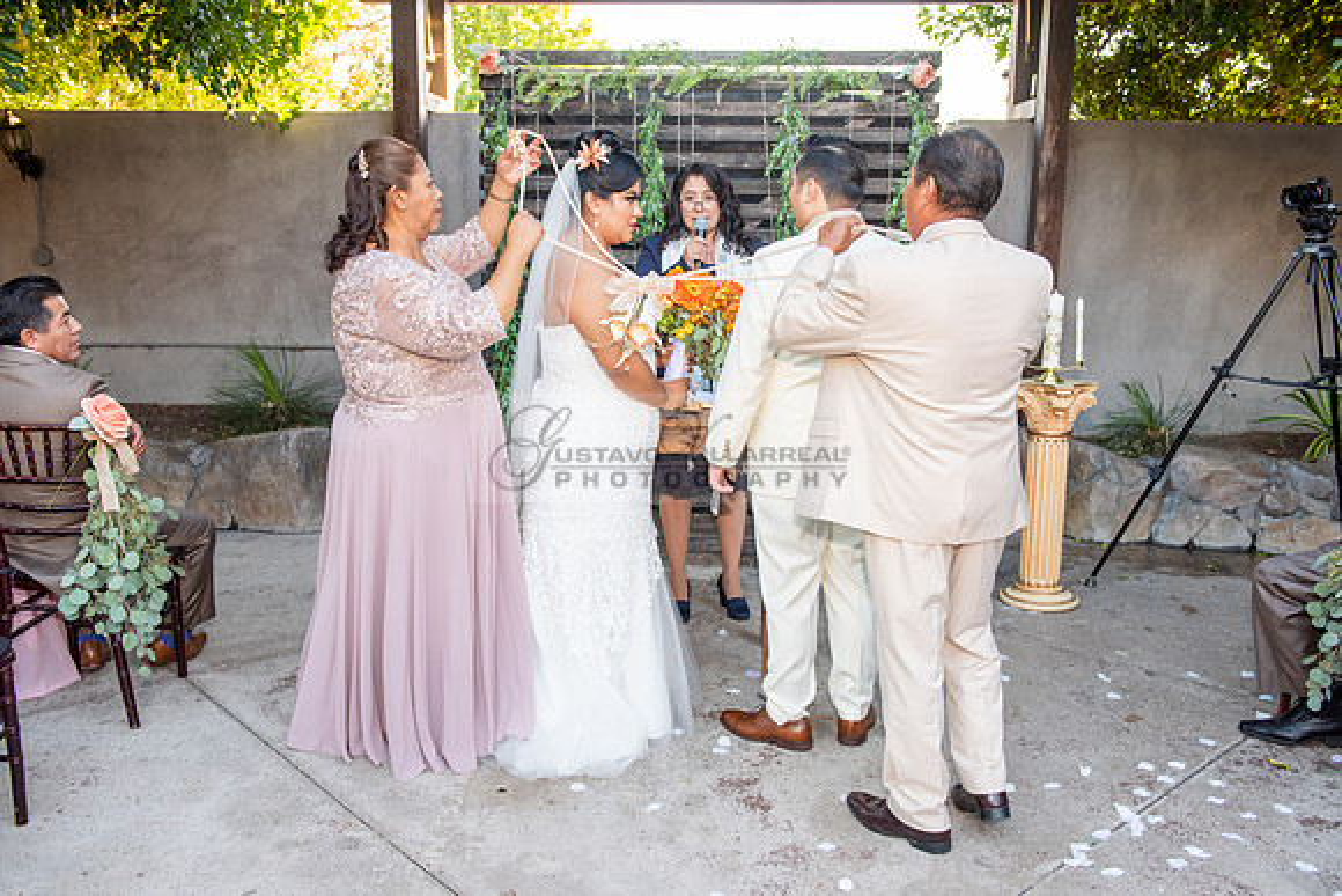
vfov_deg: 41.1
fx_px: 1194
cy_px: 448
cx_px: 671
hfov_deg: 58.7
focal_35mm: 32
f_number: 5
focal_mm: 31
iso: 500
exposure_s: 1/250
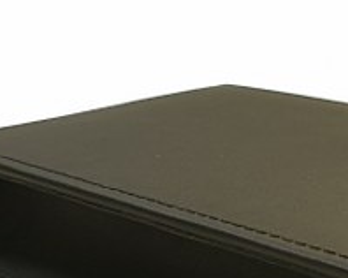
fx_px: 844
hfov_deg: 22.4
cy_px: 296
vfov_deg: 18.1
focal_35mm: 82
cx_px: 350
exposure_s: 1/203
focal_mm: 4.3
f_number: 2.4
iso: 50
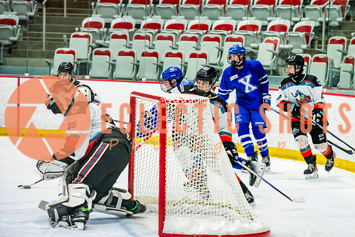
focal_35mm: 163
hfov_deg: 12.6
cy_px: 132
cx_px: 231
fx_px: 1608
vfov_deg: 8.4
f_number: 3.2
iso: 1600
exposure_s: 1/1000
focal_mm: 125
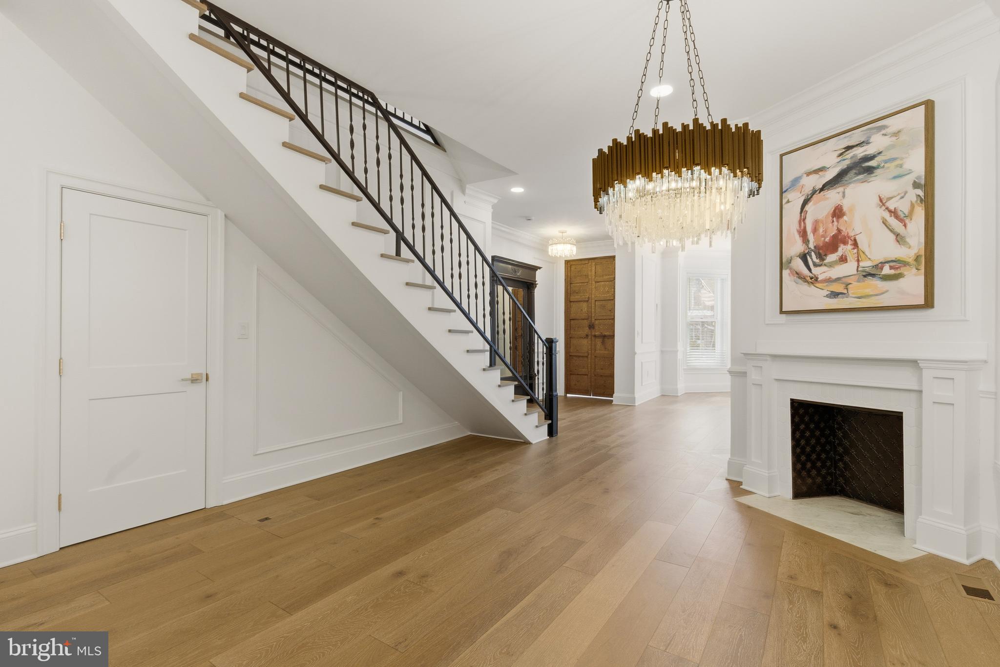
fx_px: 445
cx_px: 500
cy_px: 334
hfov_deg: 96.7
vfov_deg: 73.8
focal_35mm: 16
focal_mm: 16
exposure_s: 1/320
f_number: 8
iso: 500
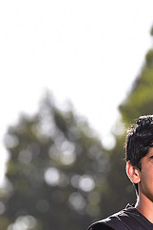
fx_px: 2528
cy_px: 270
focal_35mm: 396
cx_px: 175
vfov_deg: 5.2
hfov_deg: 3.5
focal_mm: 165
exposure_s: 1/250
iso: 80
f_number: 4.5
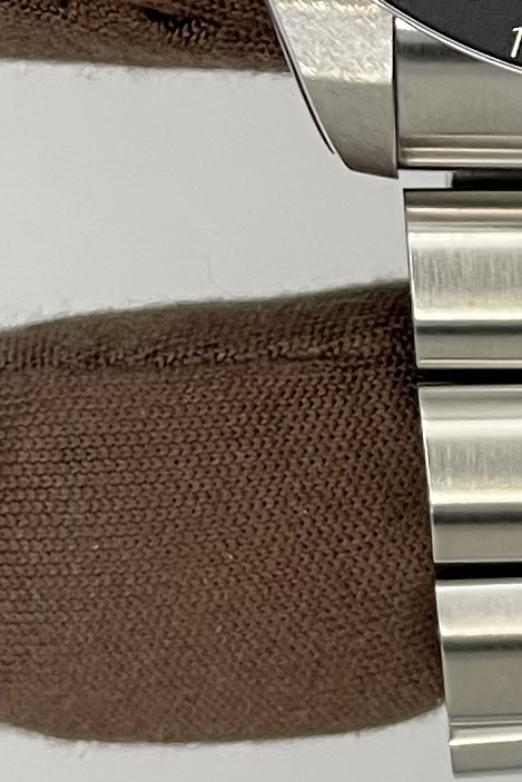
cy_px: -460
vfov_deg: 9.0
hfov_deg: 6.1
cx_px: 709
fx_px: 4847
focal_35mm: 223
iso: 32
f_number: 2
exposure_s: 1/120
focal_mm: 6
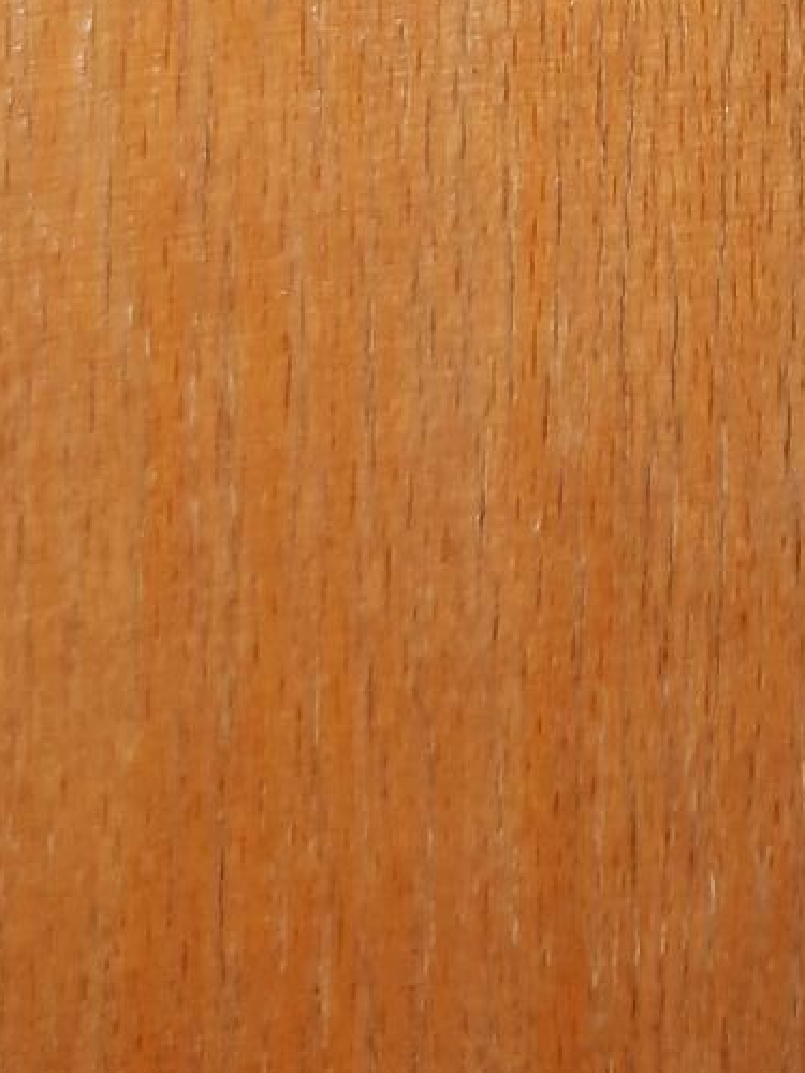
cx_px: 796
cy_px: -288
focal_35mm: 80
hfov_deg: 18.0
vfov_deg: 22.1
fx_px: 2481
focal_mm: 4.6
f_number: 2
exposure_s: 1/50
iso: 250
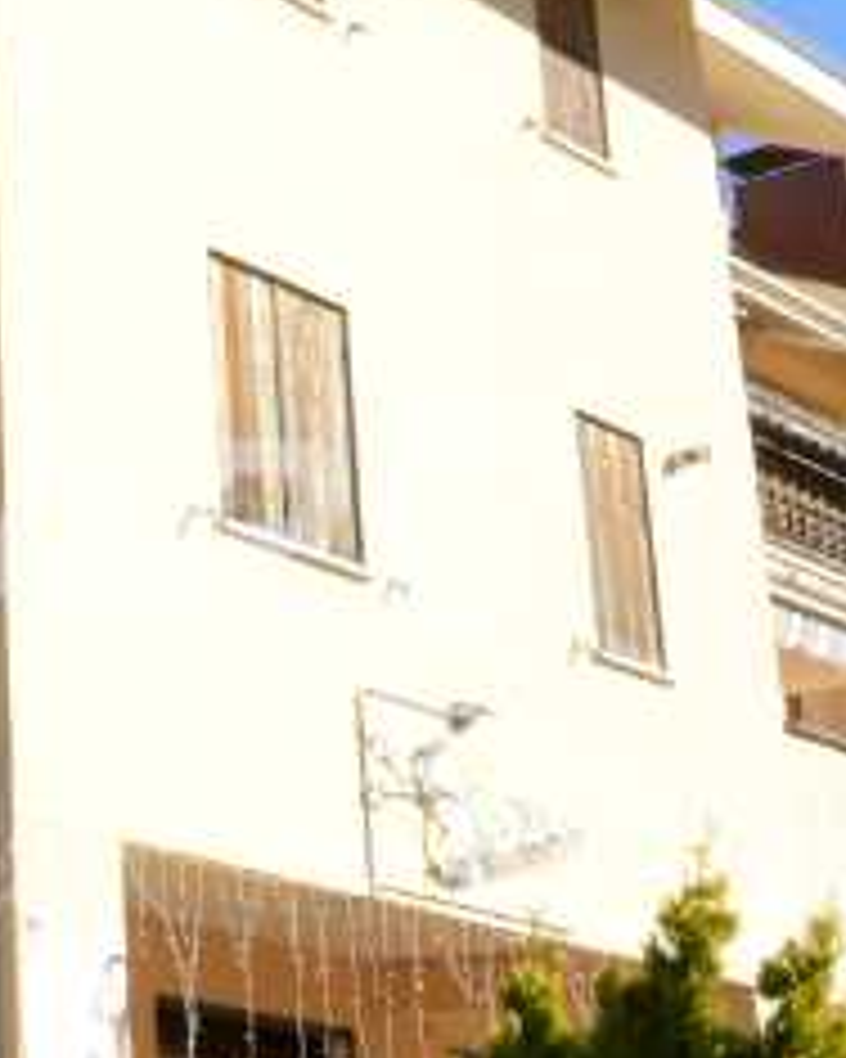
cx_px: -734
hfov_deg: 16.2
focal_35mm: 78
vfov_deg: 24.4
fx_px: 2441
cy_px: 540
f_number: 22
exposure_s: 1/60
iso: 360
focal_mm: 17
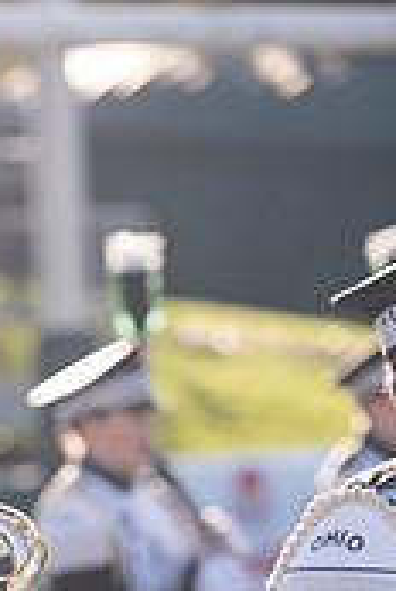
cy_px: 741
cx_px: -102
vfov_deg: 4.5
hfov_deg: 3.0
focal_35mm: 454
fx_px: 7461
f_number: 5
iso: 320
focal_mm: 175
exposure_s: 1/800
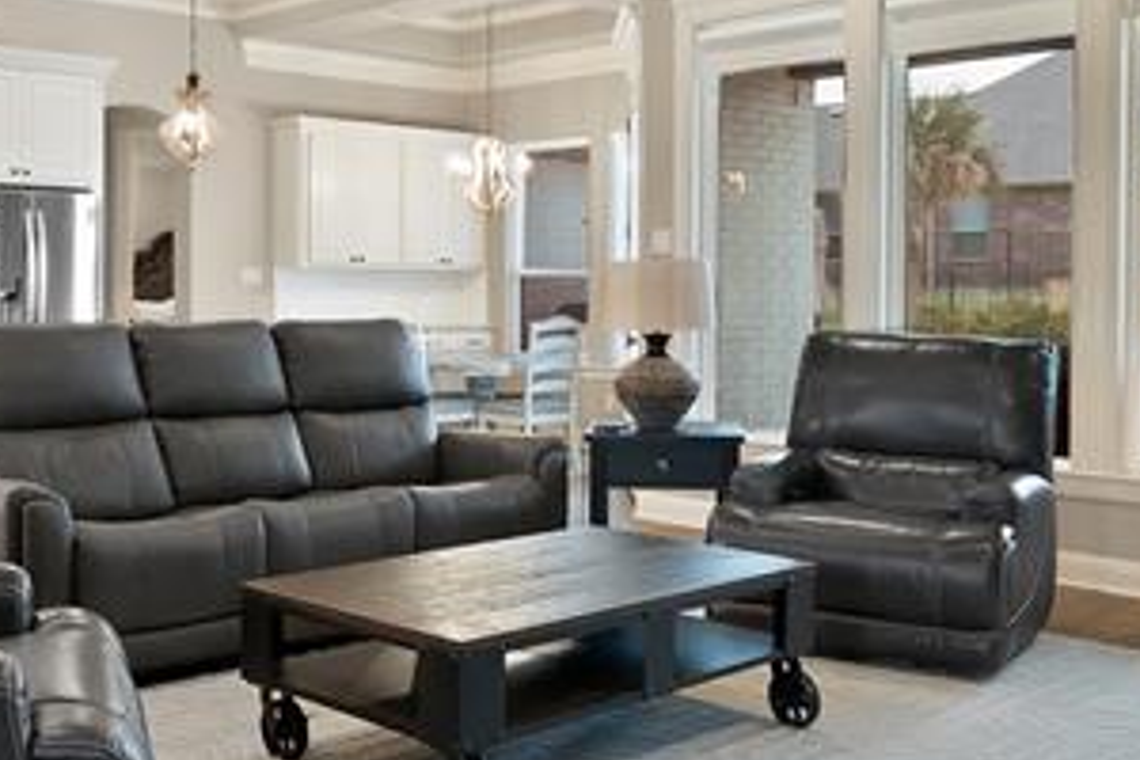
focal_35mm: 41
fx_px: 1298
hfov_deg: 47.2
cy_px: 315
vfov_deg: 32.6
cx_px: 460
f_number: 9
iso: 640
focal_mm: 12
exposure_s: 1/1.67
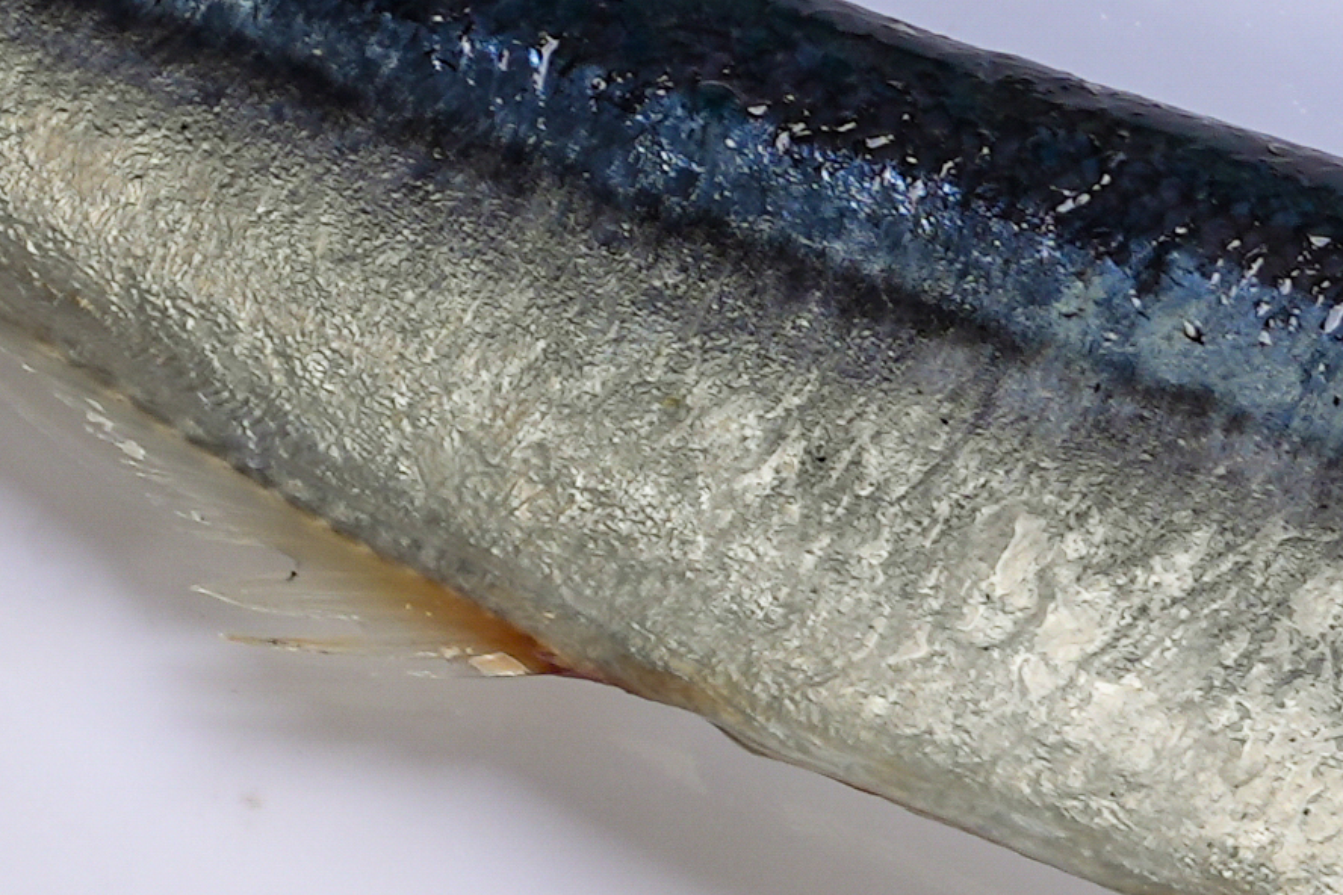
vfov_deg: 1.7
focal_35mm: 829
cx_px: 2077
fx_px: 30924
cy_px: 473
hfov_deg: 2.5
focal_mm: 105
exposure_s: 1/125
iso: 100
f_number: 11
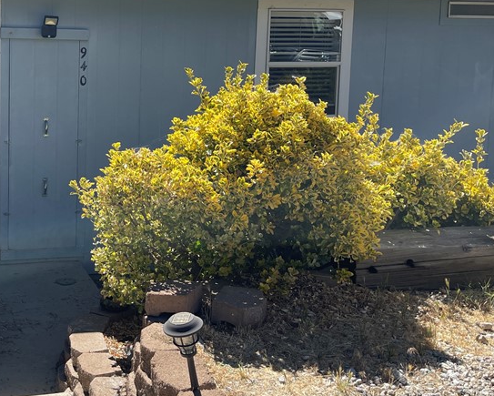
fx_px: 673
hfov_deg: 38.3
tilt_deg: -7.3
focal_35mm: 46
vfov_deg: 32.3
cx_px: 75
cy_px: 107
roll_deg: -1.1
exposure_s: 1/2545
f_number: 1.6
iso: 32
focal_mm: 5.1
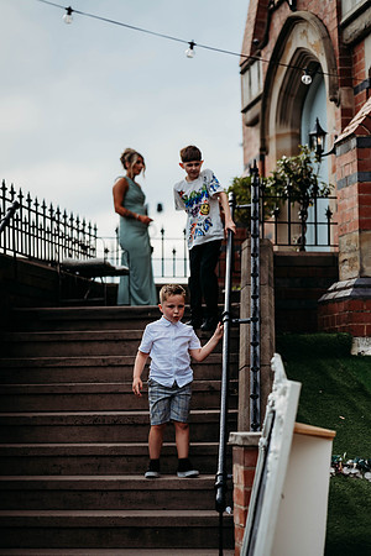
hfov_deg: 16.1
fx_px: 1314
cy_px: 278
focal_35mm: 85
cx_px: 186
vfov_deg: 23.9
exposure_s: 1/8000
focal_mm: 85
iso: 280
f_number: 2
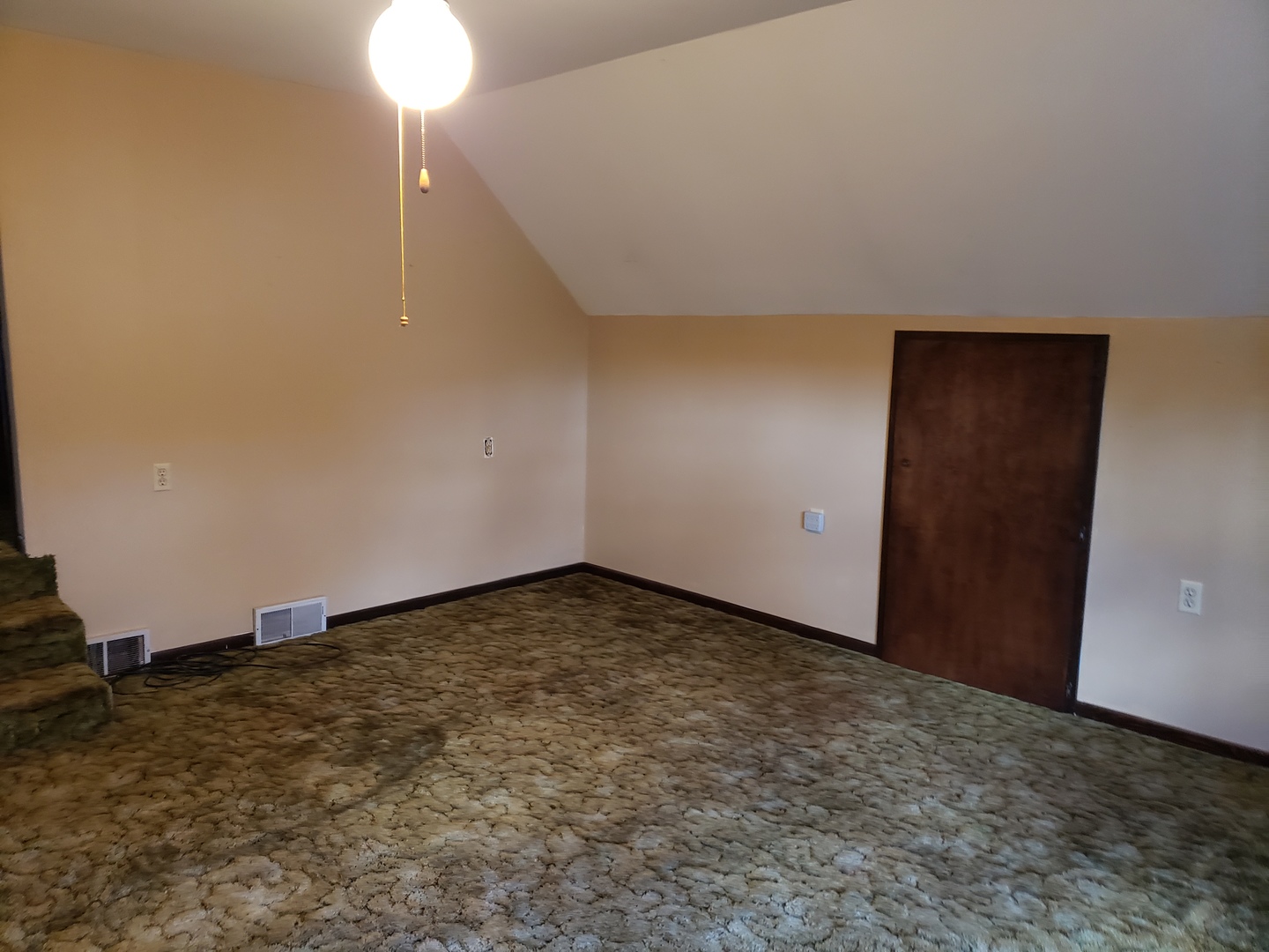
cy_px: 476
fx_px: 953
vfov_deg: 53.1
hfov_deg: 67.3
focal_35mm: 26
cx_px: 634
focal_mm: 4.3
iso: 250
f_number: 1.5
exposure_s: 1/15
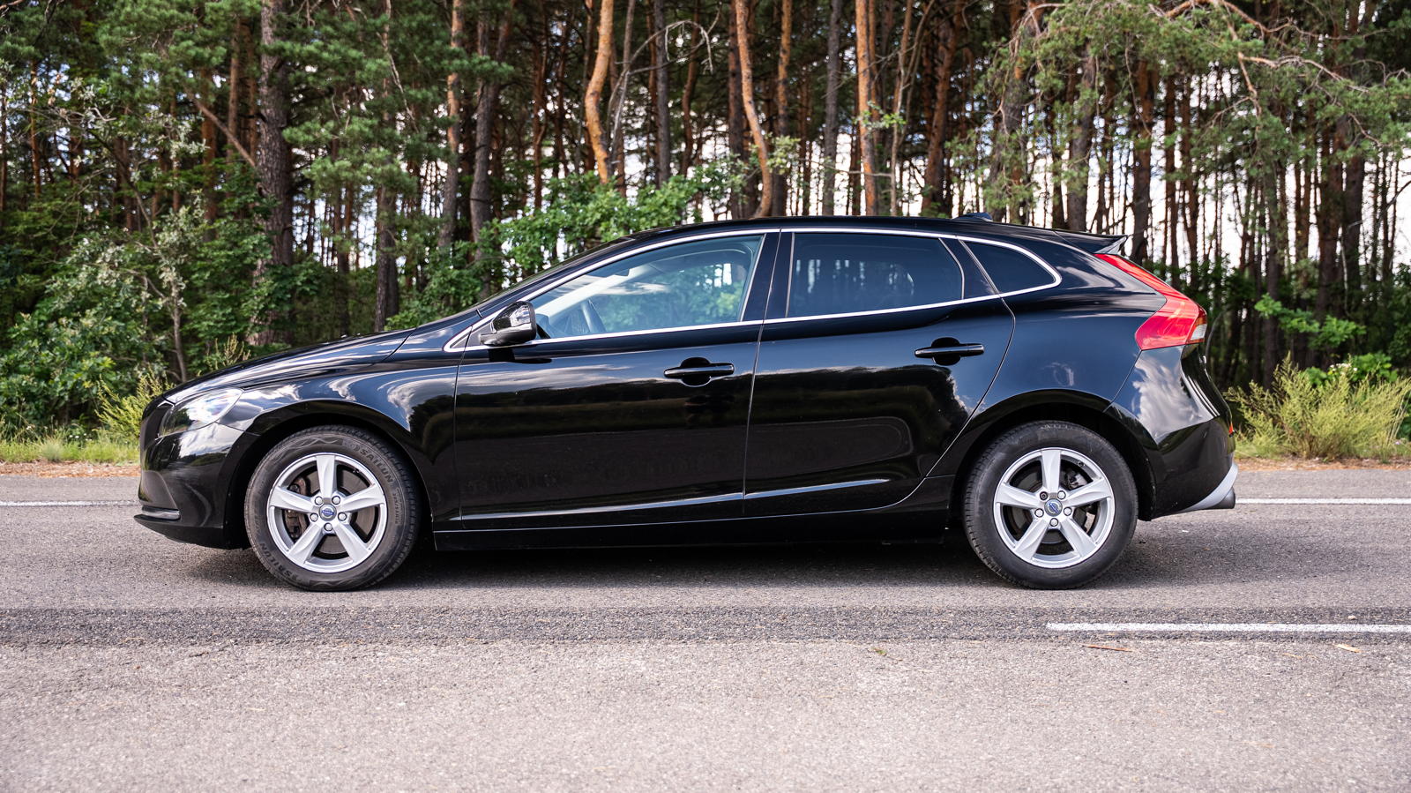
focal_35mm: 40
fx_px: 1497
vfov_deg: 29.7
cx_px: 706
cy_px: 396
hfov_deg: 50.5
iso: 100
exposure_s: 1/200
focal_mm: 37.3
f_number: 2.8
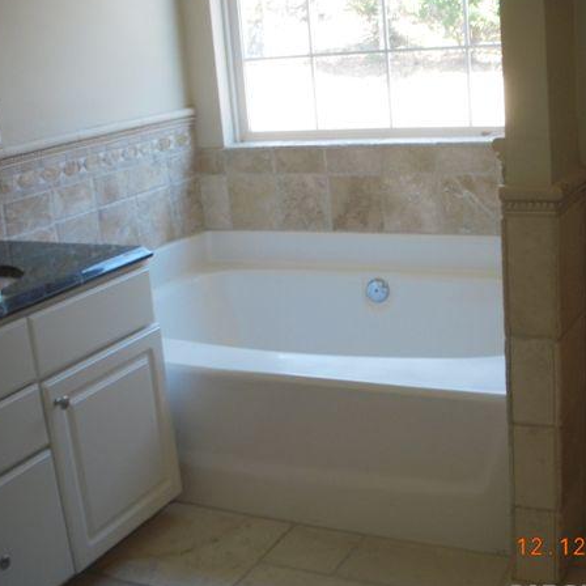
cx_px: 358
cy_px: 297
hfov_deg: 35.2
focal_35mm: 48
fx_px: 919
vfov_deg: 35.4
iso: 200
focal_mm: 6.3
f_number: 3.3
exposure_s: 1/30
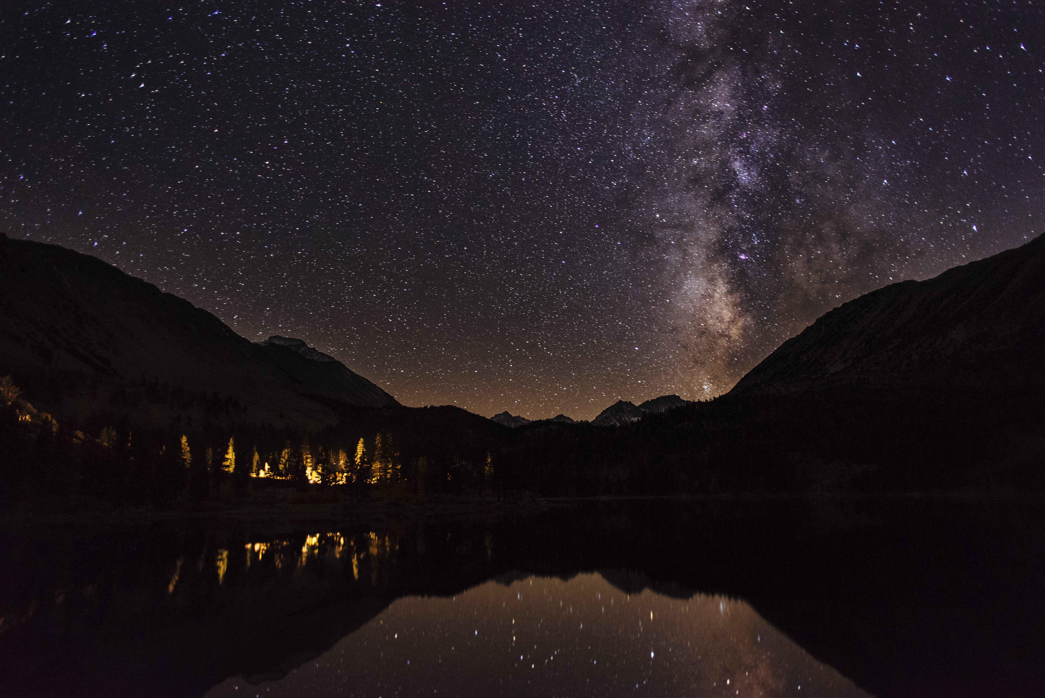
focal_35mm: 24
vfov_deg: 53.2
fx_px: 697
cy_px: 349
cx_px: 522
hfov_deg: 73.7
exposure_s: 30
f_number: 2.8
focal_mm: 24
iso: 3200
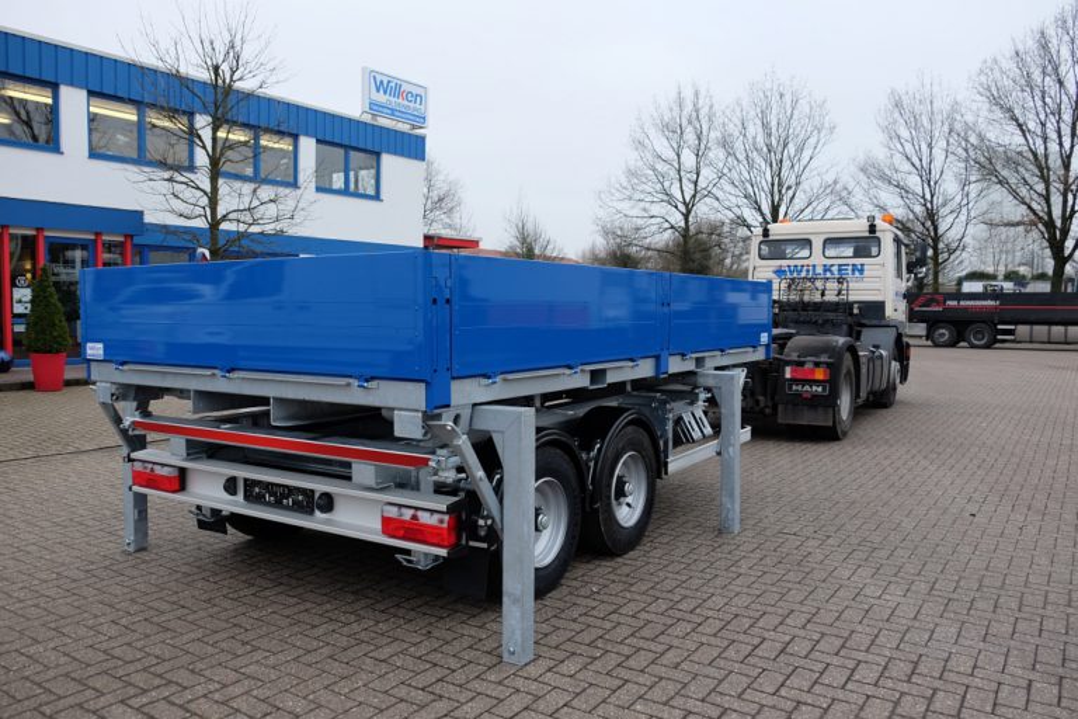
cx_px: 539
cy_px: 360
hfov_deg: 67.4
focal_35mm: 27
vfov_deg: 47.9
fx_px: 808
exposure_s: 1/125
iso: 400
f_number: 4.5
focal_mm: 18
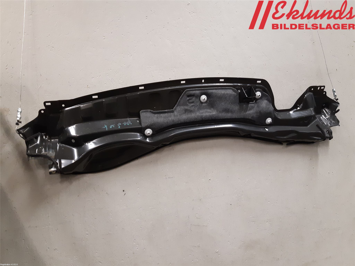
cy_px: 133
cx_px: 178
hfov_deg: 67.3
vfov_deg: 53.1
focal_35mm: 26
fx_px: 267
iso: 200
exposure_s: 1/50
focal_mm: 3.93
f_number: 1.7
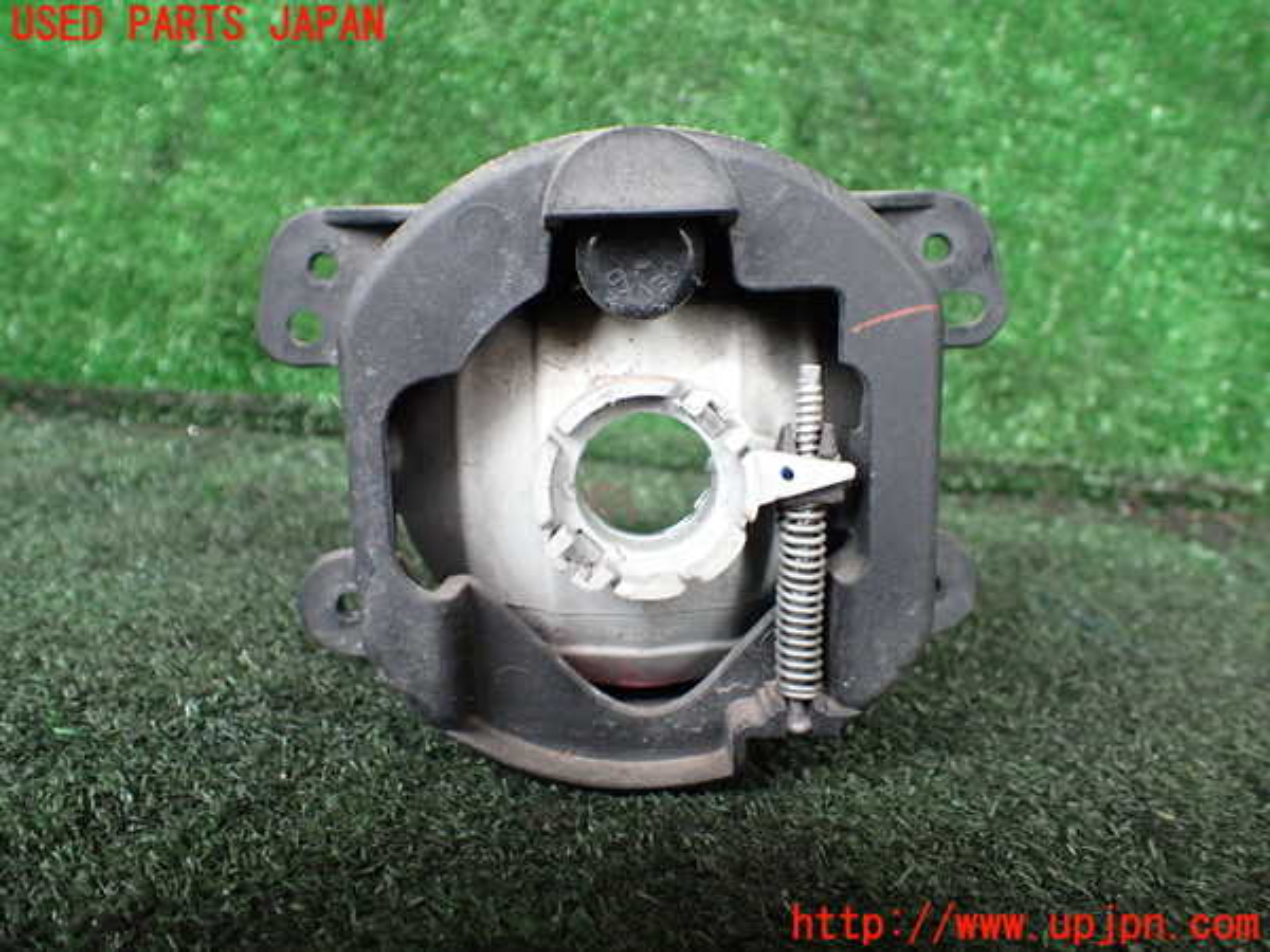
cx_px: 635
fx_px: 1101
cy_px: 476
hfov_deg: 60.0
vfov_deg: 46.8
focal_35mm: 30
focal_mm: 5.4
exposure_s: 1/125
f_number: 2.3
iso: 500
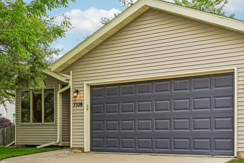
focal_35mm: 49
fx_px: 332
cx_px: 158
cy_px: 76
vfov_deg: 27.5
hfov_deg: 40.0
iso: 160
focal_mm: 29
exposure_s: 1/80
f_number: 8
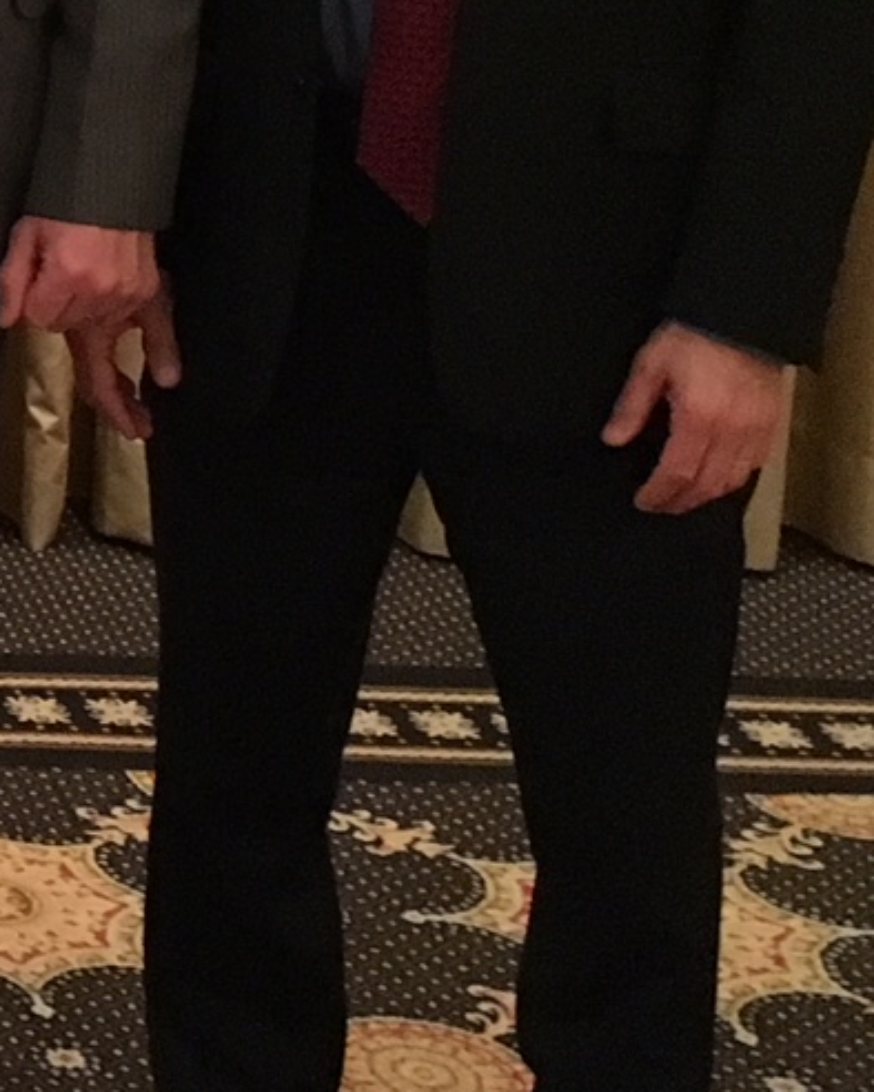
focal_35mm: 116
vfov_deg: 16.2
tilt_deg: -13.5
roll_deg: -0.3
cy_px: -20
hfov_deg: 11.3
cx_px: -1149
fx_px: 3748
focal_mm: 4.15
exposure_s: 1/15
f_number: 2.2
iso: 320
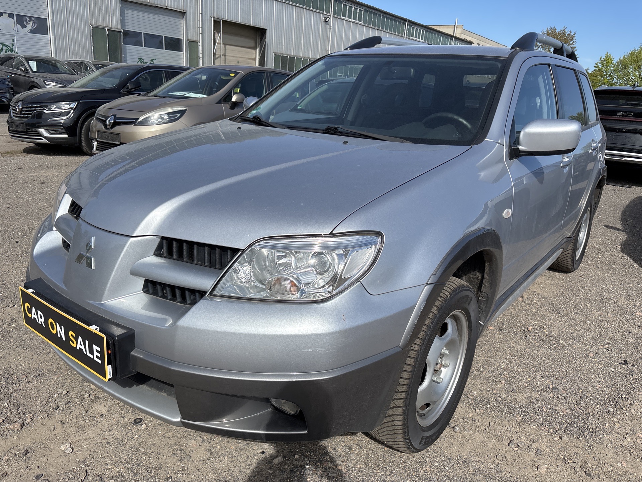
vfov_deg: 53.1
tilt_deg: -17.1
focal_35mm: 26
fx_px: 482
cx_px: 321
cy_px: 241
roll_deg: -3.3
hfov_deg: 67.3
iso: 50
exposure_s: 1/3937
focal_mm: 5.96
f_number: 1.6
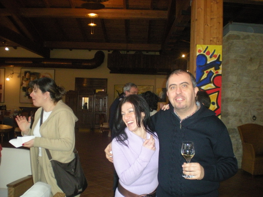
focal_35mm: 38
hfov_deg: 49.0
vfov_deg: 37.7
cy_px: 98
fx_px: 289
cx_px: 132
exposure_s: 1/60
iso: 471
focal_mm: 6.3
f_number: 3.1
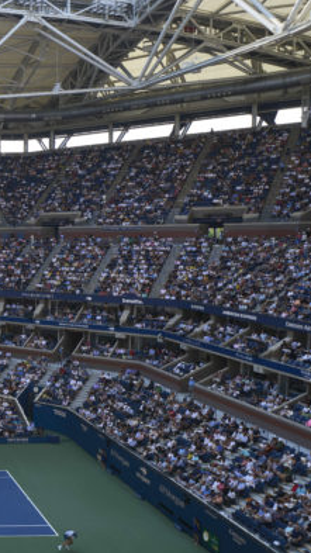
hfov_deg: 23.0
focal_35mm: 40
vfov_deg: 50.5
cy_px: 272
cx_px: -176
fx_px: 587
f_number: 4
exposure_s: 1/640
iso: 200
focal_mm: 20
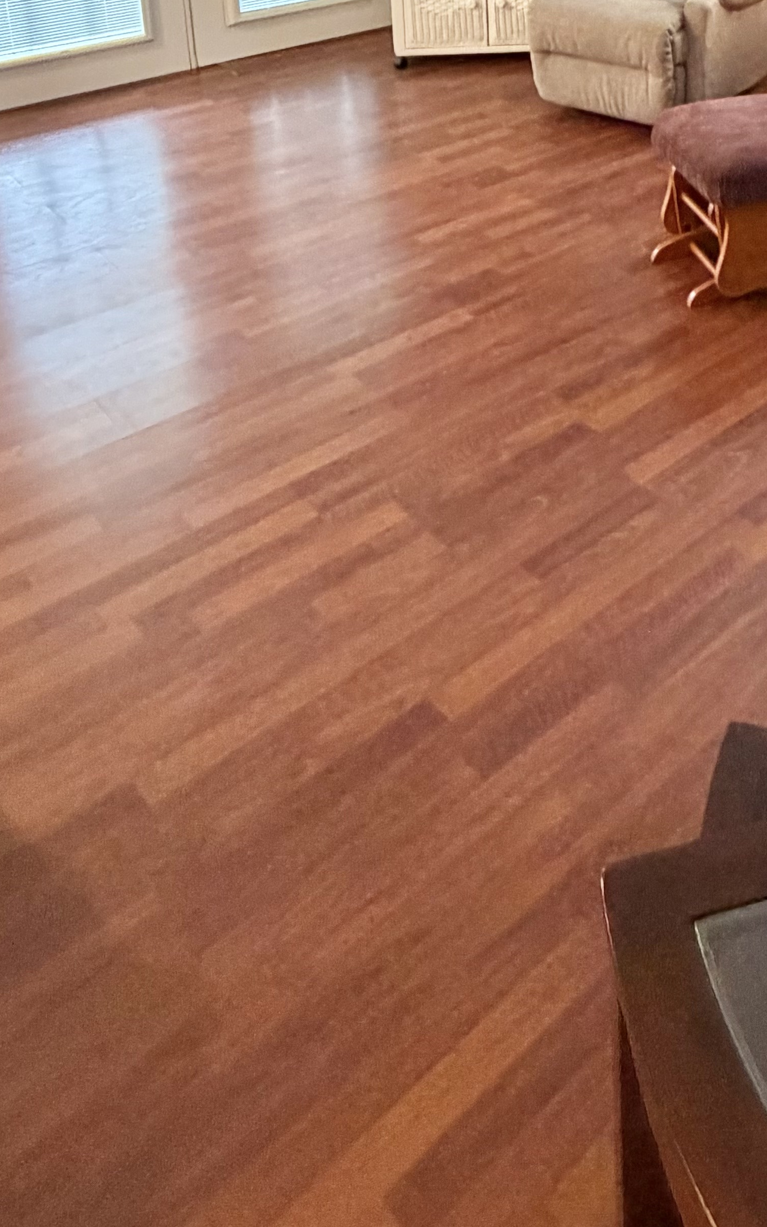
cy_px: -32
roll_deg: -0.3
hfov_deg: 32.7
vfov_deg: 45.5
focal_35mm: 35
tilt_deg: -12.2
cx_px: 803
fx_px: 1170
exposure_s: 1/60
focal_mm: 2.22
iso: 400
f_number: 2.2
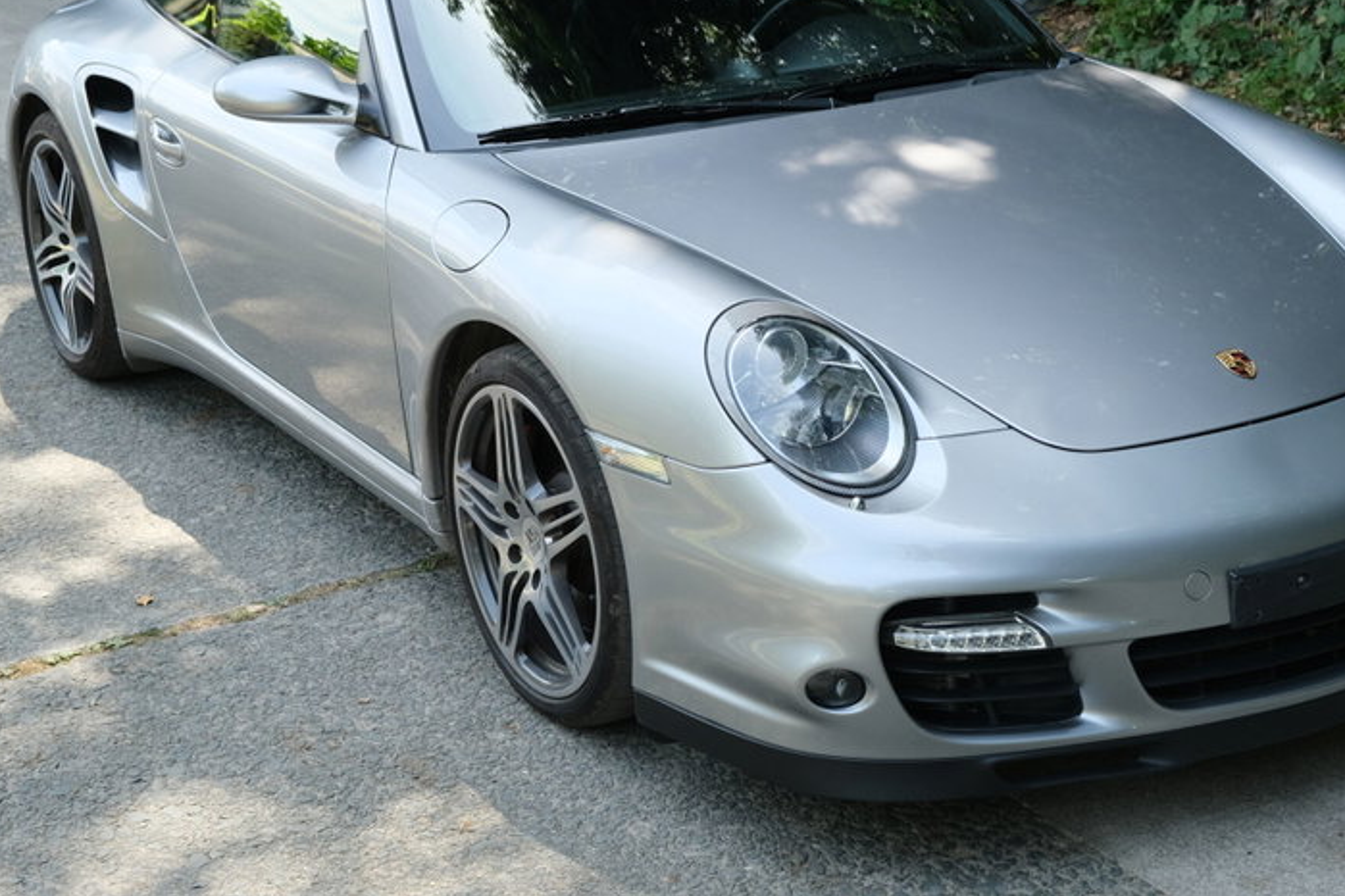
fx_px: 2354
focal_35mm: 63
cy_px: 355
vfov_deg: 21.5
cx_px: 810
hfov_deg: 31.8
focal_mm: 28.9
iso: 400
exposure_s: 1/250
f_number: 4
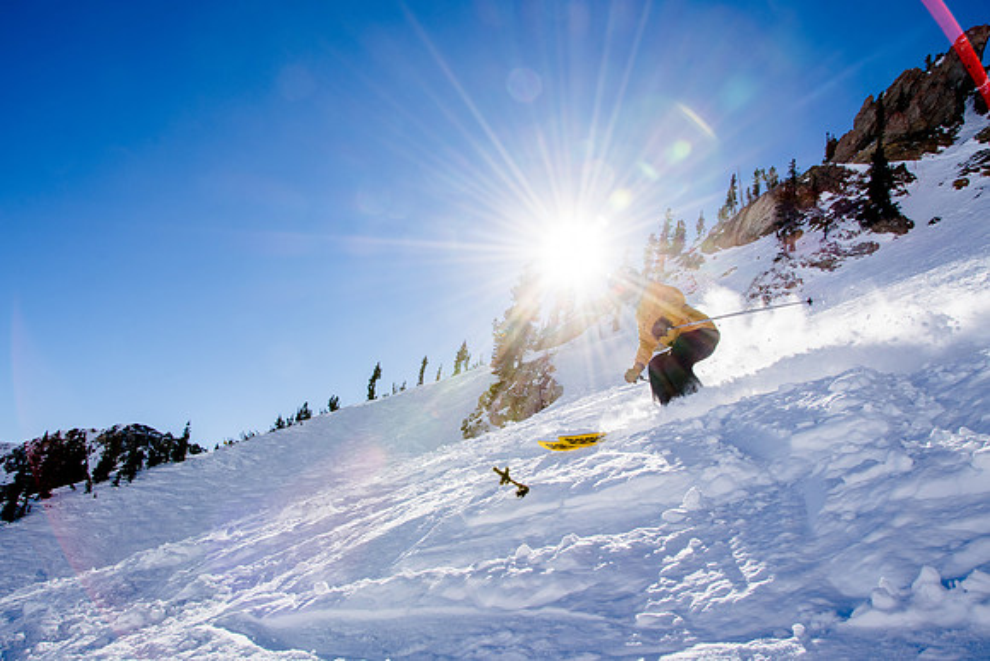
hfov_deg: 67.4
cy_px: 330
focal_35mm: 27
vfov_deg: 48.0
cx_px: 495
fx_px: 743
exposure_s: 1/320
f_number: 14
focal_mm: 18
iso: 160
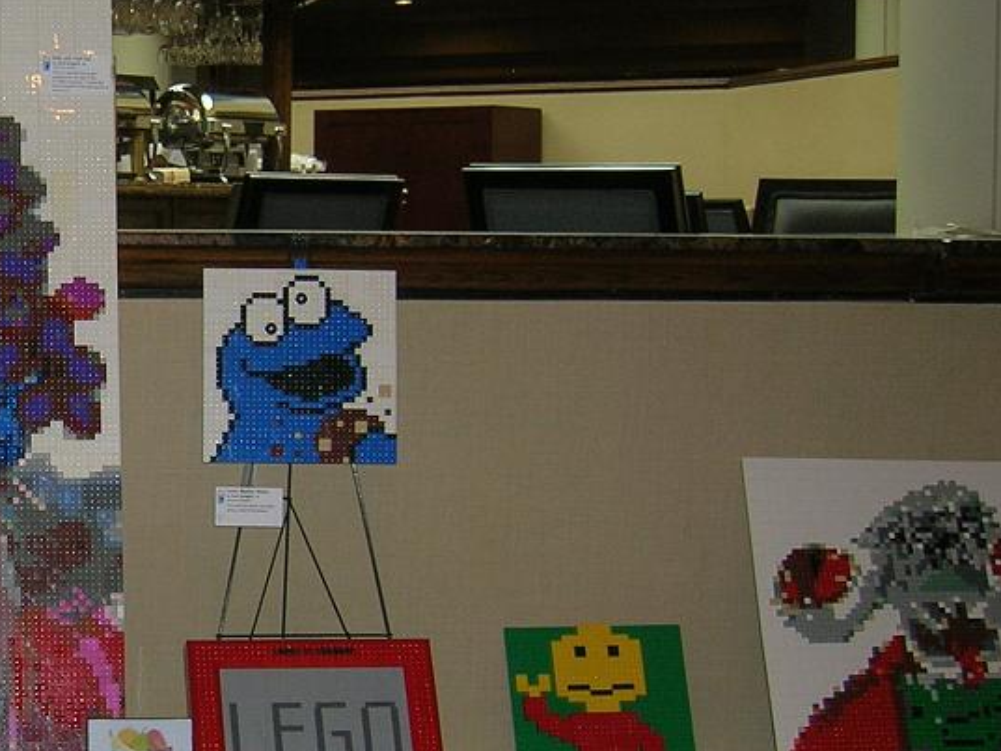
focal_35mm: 82
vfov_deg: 18.0
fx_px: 2372
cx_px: -112
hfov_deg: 22.4
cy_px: 449
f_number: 2.9
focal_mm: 5.7
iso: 64
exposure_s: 1/60.1
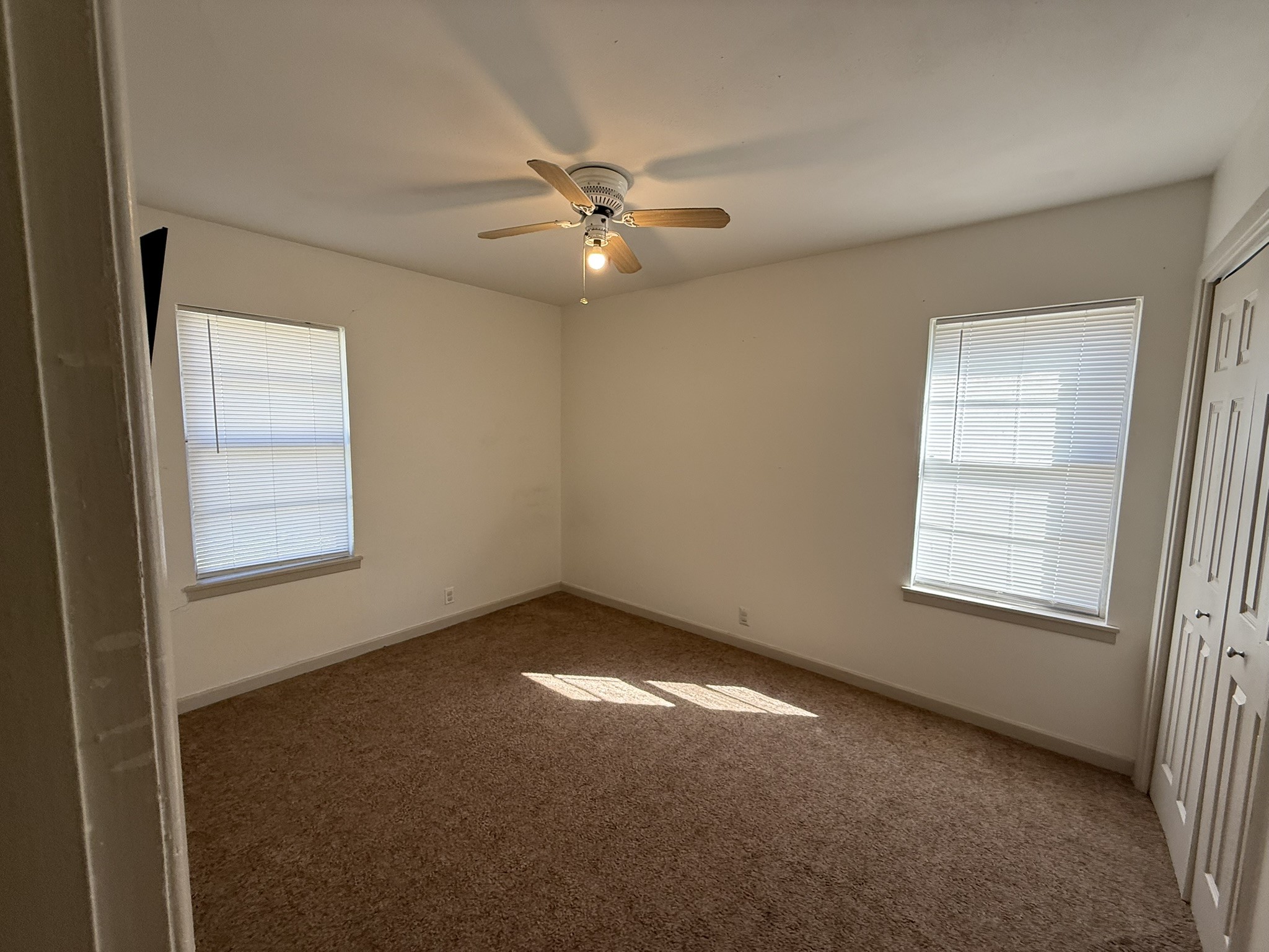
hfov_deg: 102.1
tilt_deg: -6.6
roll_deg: -0.7
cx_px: 634
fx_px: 513
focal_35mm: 14
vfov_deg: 85.7
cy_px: 476
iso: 160
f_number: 2.2
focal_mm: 2.22
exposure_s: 1/120
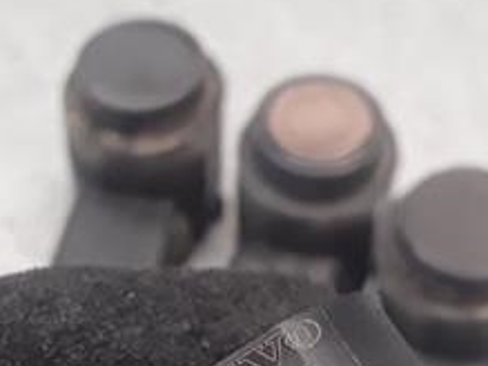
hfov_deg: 23.8
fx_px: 1155
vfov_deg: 17.2
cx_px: 281
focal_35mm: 82
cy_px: 431
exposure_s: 1/100
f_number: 1.9
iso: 100
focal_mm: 2.91
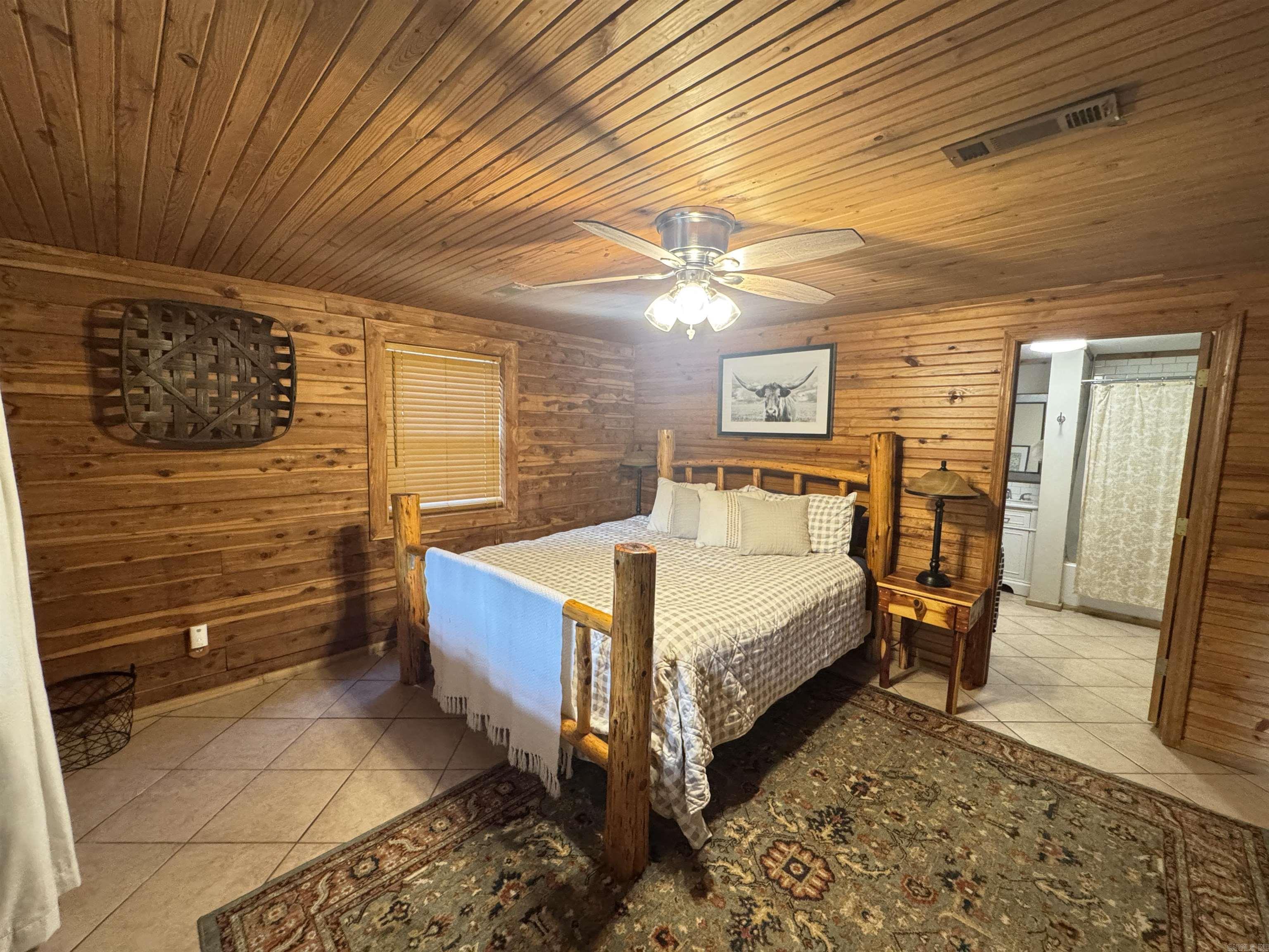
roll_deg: -1.2
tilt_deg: -5.9
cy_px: 476
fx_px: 513
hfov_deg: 102.1
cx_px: 634
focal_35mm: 14
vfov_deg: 85.7
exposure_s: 1/60
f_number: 2.2
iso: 1000
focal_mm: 2.22
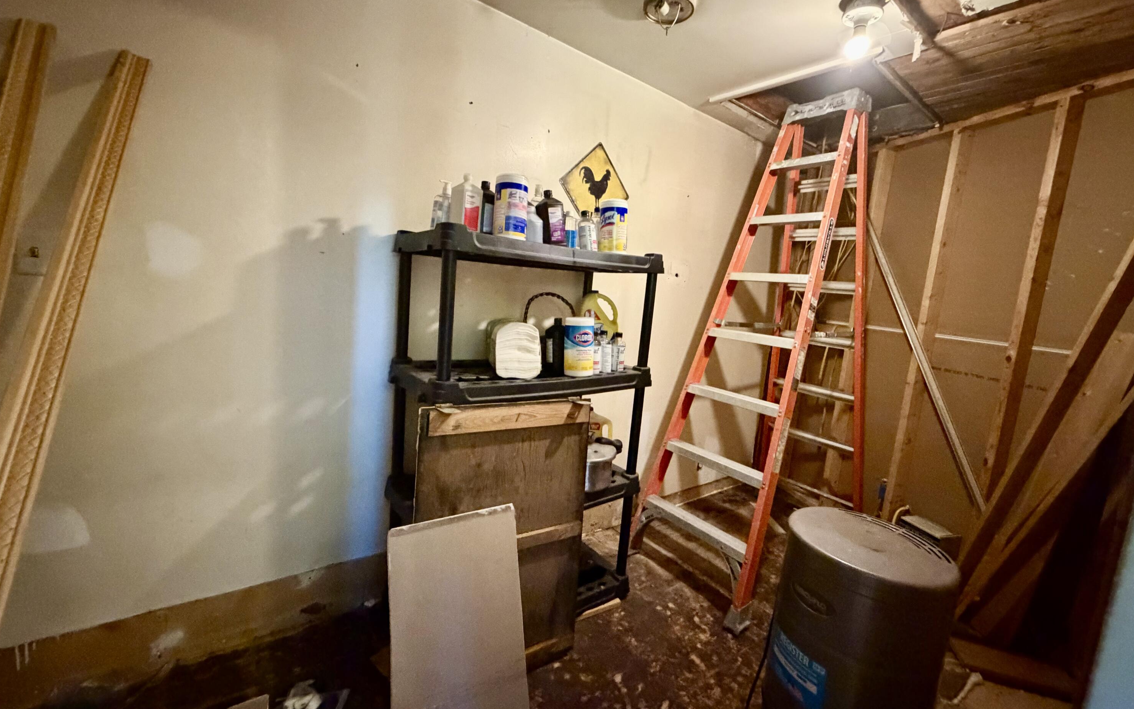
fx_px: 464
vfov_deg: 74.7
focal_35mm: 15
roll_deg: -5.4
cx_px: 562
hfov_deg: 101.5
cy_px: 336
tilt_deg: -6.3
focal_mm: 2.22
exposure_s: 1/40
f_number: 2.2
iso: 1250
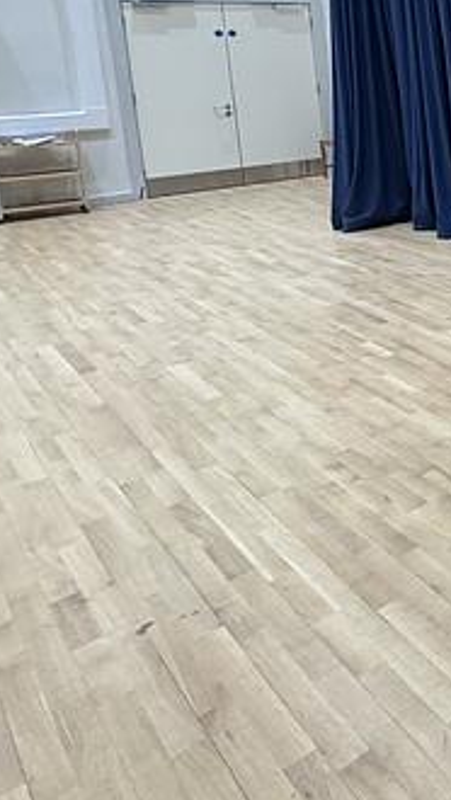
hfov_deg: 20.2
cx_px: 854
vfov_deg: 50.1
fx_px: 785
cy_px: 138
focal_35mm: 37
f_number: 2.2
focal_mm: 2.22
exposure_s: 1/75
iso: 320
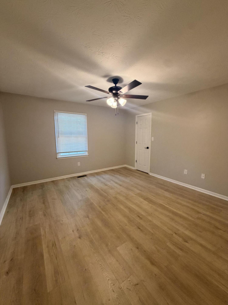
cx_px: 114
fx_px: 123
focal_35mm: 14
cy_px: 152
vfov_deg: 102.1
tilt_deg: -8.3
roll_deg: +0.7
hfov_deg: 85.7
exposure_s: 1/60
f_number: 2.2
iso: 250
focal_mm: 2.22
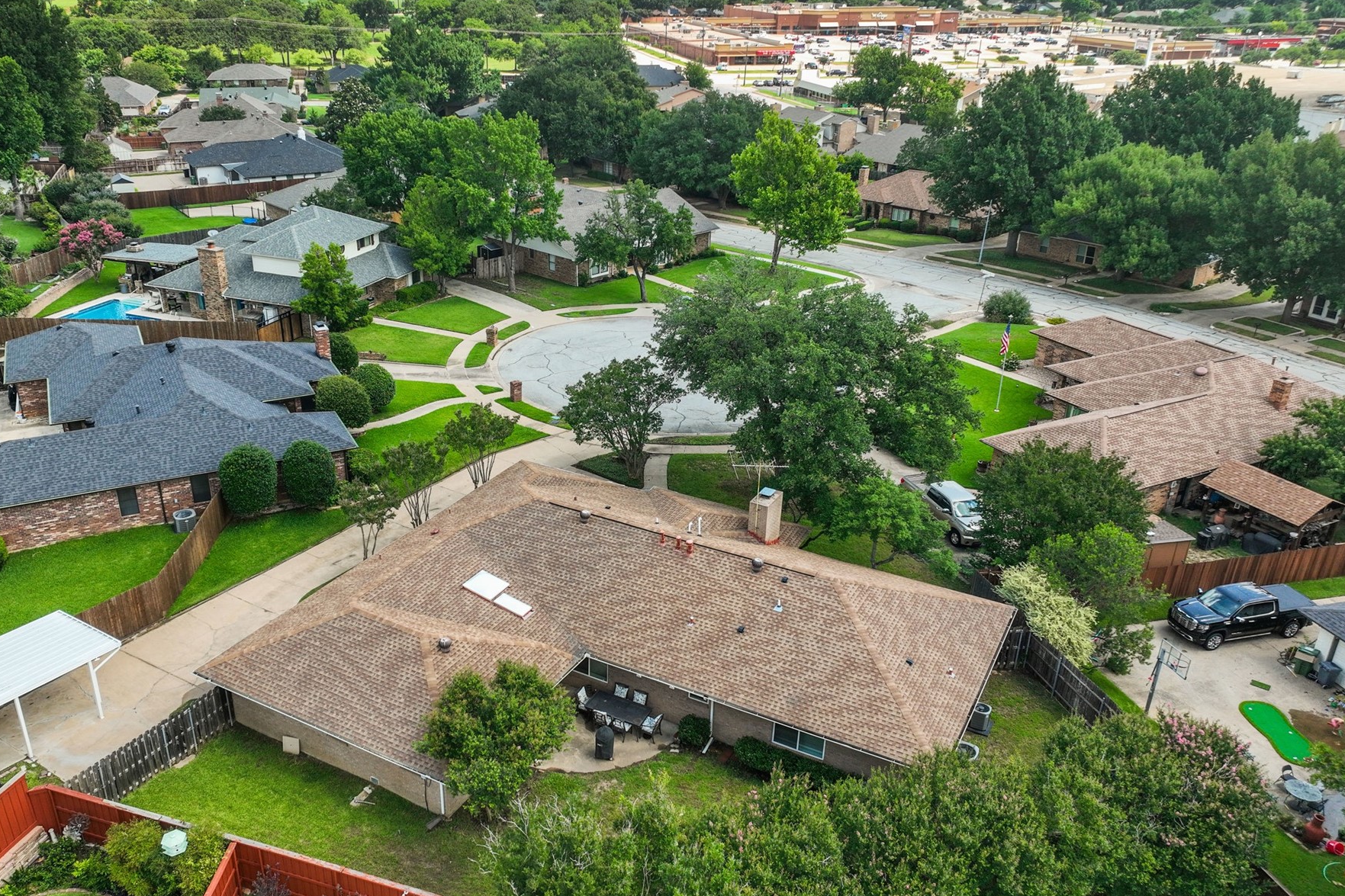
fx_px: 1083
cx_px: 577
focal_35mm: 29
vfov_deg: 44.9
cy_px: 480
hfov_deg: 63.4
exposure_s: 1/1250
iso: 200
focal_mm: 12.29
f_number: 2.8
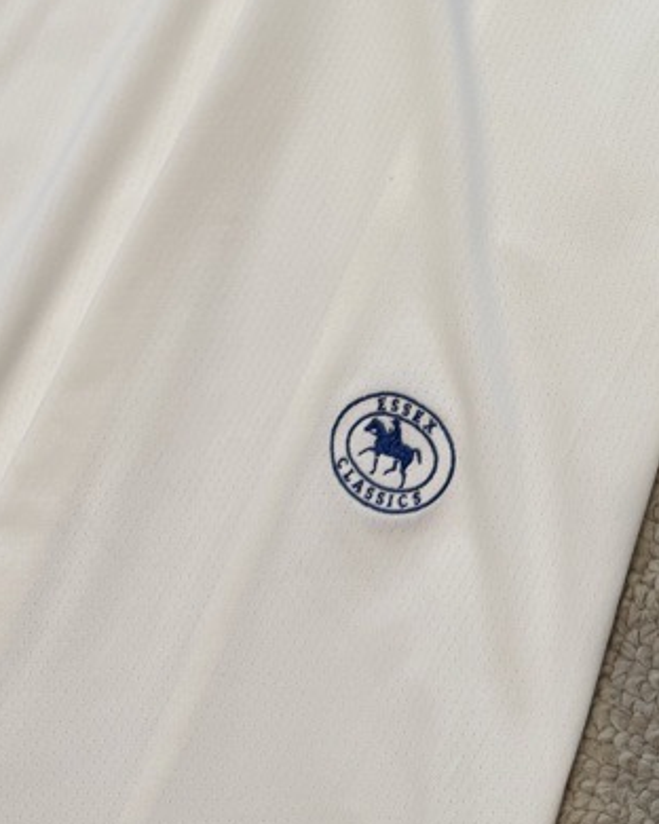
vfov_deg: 32.4
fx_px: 1317
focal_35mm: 54
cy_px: 30
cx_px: 666
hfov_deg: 26.5
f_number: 1.78
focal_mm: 6.76
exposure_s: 1/60
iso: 125
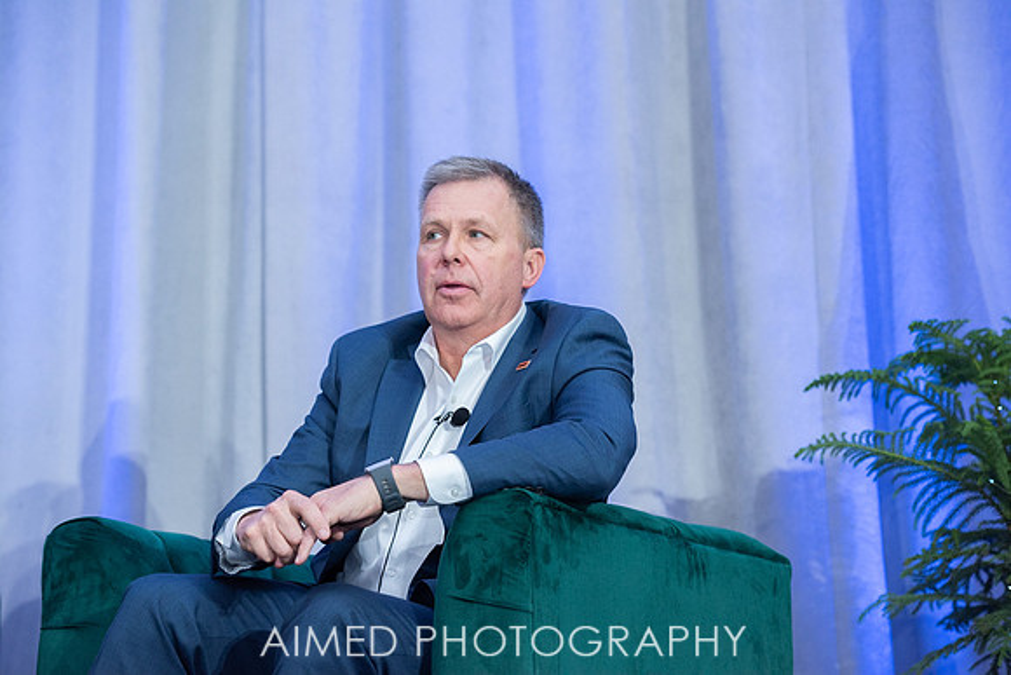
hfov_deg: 20.0
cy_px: 338
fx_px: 2865
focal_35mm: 102
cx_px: 506
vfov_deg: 13.4
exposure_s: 1/200
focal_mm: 102
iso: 1600
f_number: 4
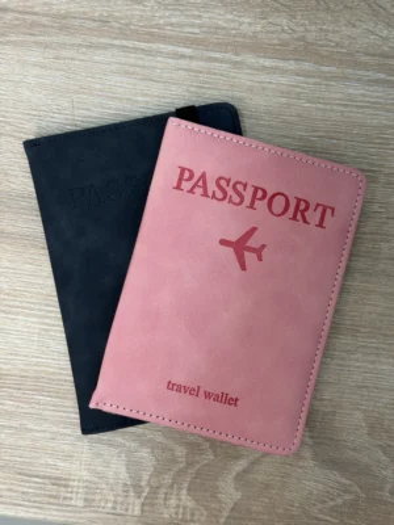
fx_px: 728
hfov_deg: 30.3
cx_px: 197
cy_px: 262
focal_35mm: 48
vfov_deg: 39.7
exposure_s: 1/119
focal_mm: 6.76
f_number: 1.78
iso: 50
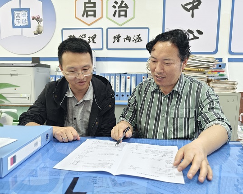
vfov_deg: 56.8
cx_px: 121
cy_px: 101
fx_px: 180
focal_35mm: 25
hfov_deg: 68.1
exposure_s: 1/100
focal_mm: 8.67
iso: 536
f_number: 1.75
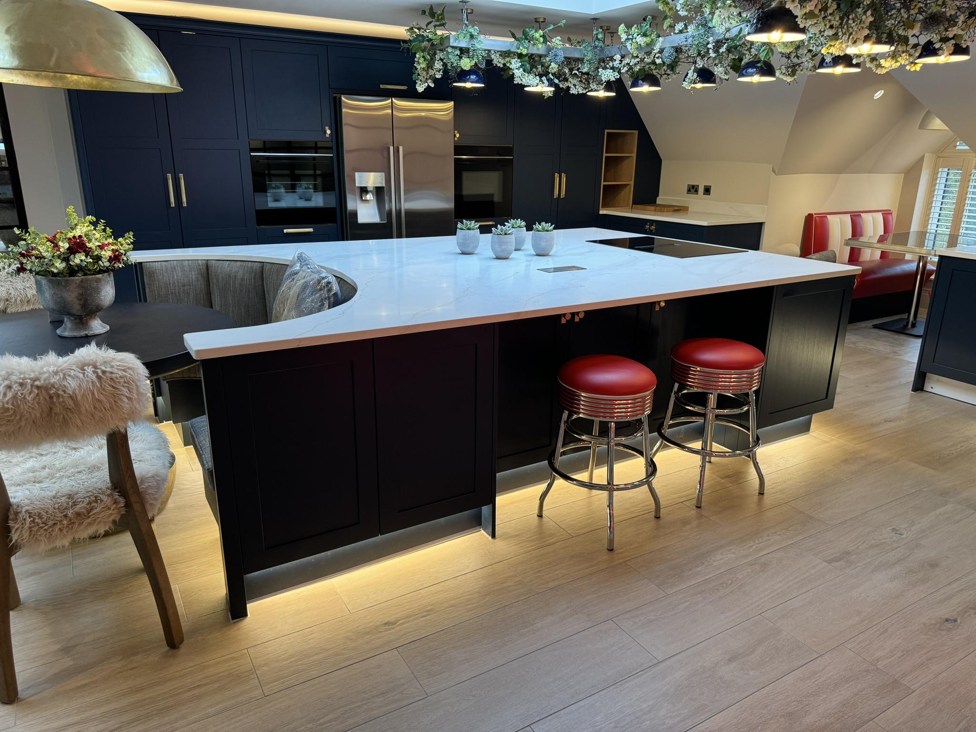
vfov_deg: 56.8
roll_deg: -0.9
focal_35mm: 24
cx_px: 488
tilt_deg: -17.3
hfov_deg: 71.6
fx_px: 677
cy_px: 366
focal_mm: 6.86
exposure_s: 1/100
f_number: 1.78
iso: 160
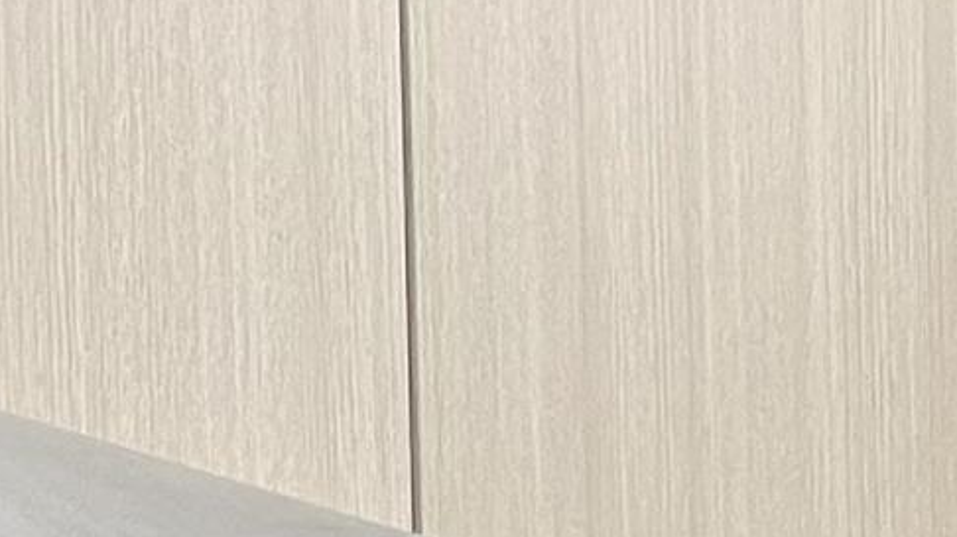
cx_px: 1024
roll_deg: +0.5
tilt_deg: -6.9
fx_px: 4541
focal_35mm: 179
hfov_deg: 11.9
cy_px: 1959
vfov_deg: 6.0
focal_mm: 5.1
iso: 125
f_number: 1.6
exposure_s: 1/60
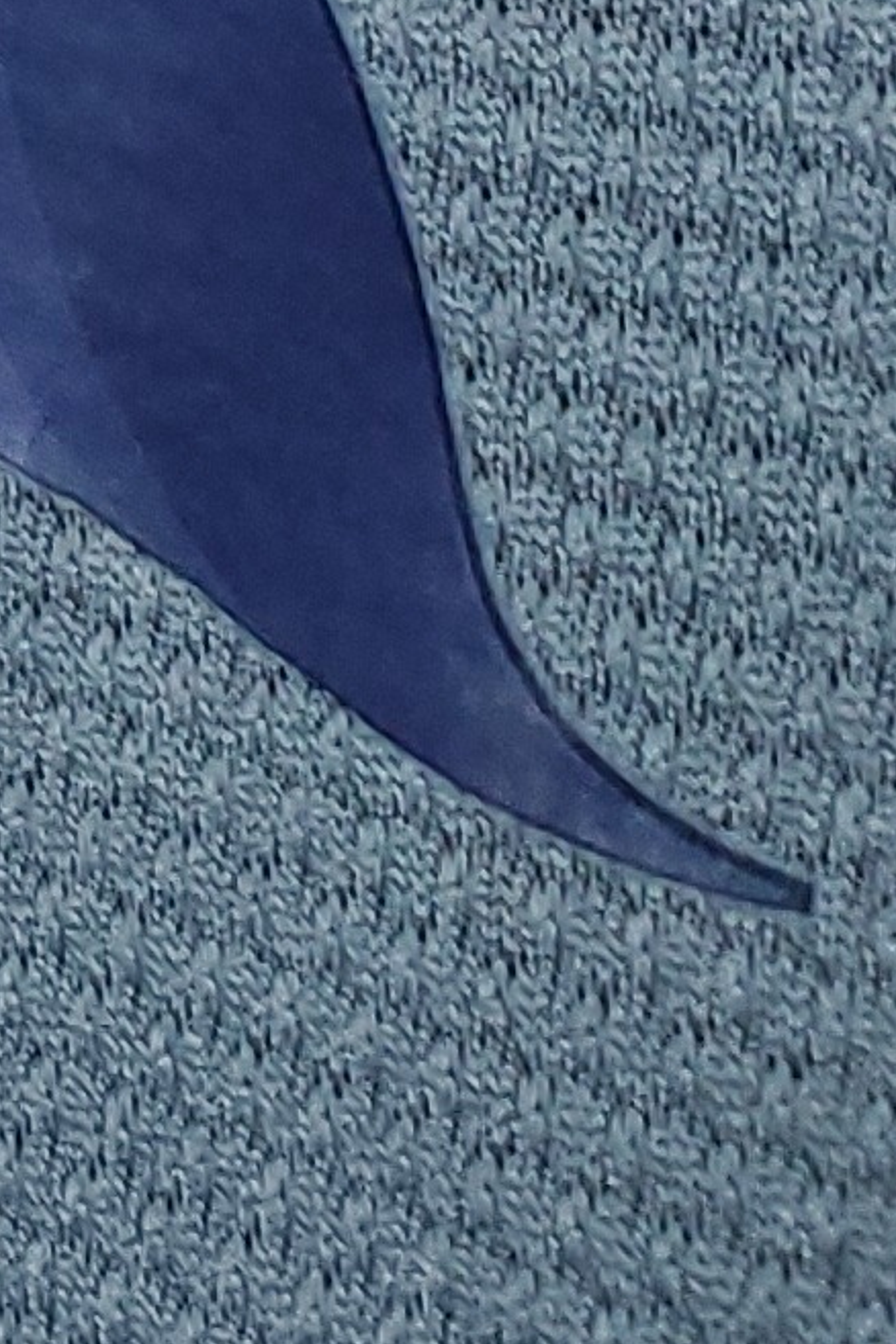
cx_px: -2001
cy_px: -1094
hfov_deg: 7.2
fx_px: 6197
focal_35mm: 166
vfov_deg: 11.5
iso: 160
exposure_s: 1/15
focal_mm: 4.3
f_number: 2.4
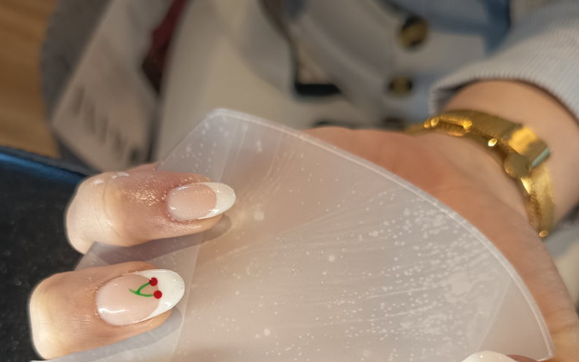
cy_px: 313
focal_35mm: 35
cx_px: 281
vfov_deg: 34.6
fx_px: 552
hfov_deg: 55.3
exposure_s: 1/33.3
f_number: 1.7
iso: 328
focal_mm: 5.24
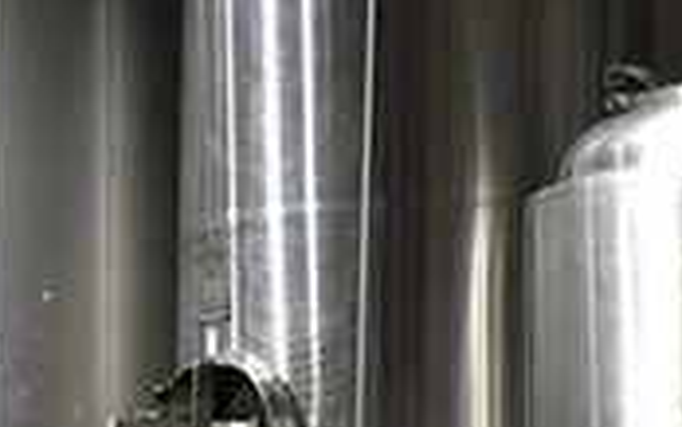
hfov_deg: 18.3
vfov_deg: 11.5
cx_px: 137
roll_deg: -0.8
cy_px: 427
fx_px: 2102
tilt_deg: +0.6
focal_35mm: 113
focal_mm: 4.2
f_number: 2.2
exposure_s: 1/15
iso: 125
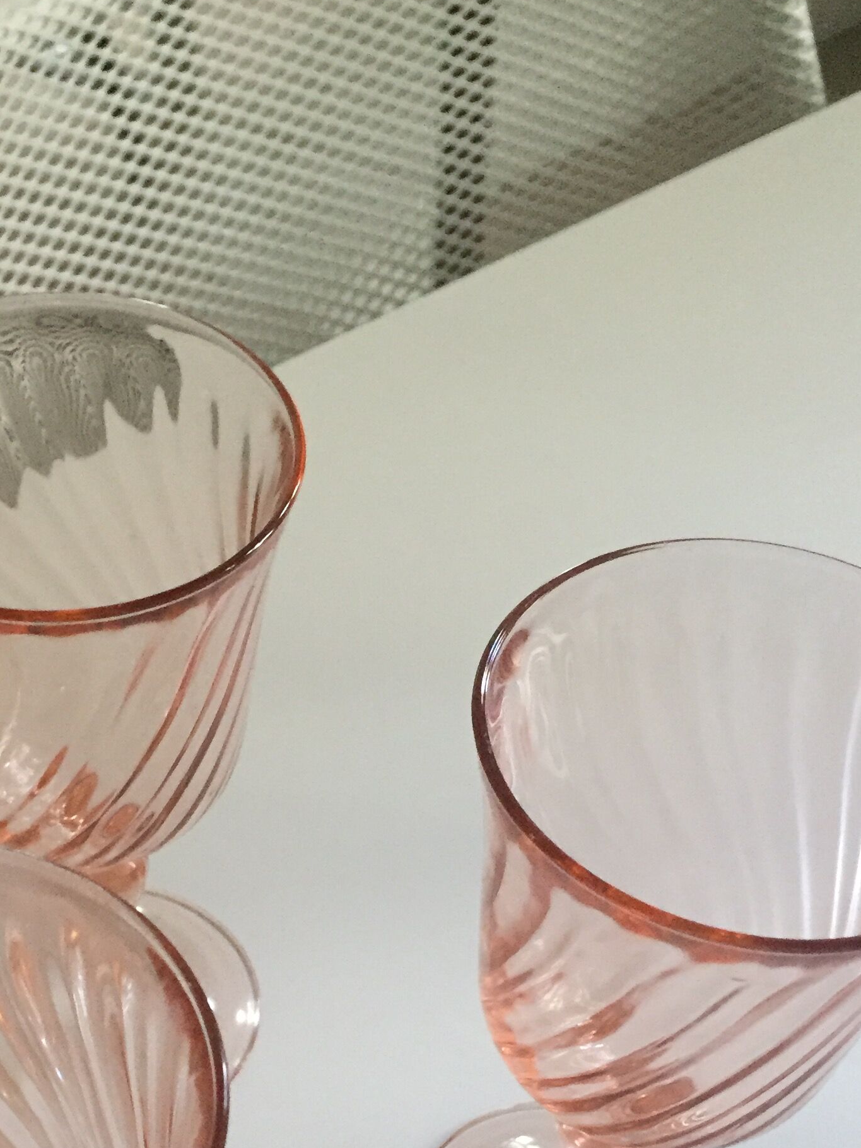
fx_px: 1725
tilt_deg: -56.3
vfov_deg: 35.2
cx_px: 247
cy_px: 980
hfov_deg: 27.7
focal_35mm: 52
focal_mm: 4.15
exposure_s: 1/33
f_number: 2.2
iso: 320
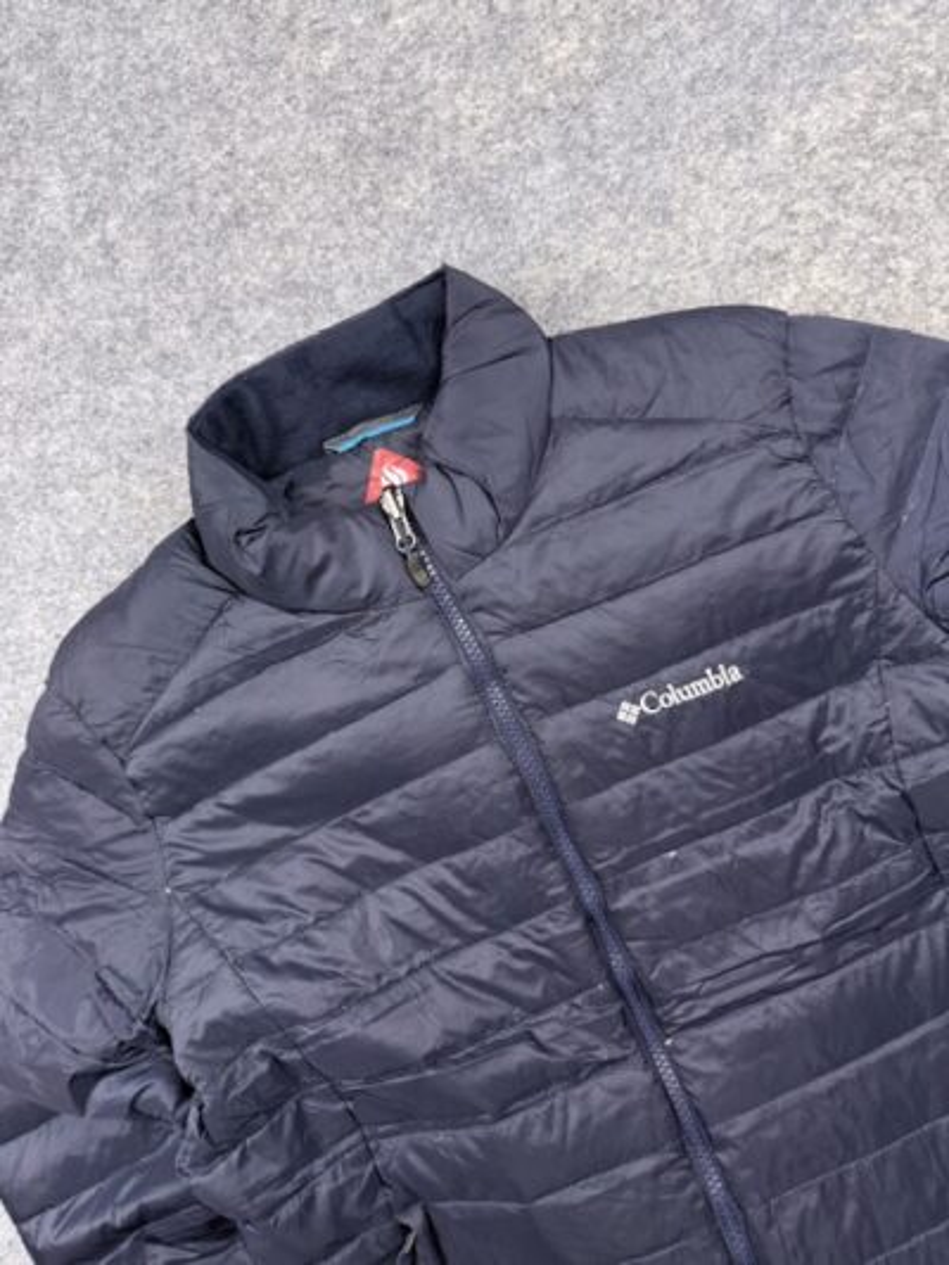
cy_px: 632
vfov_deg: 71.6
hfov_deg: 56.8
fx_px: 877
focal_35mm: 24
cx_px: 474
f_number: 1.78
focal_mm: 6.76
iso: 160
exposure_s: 1/100
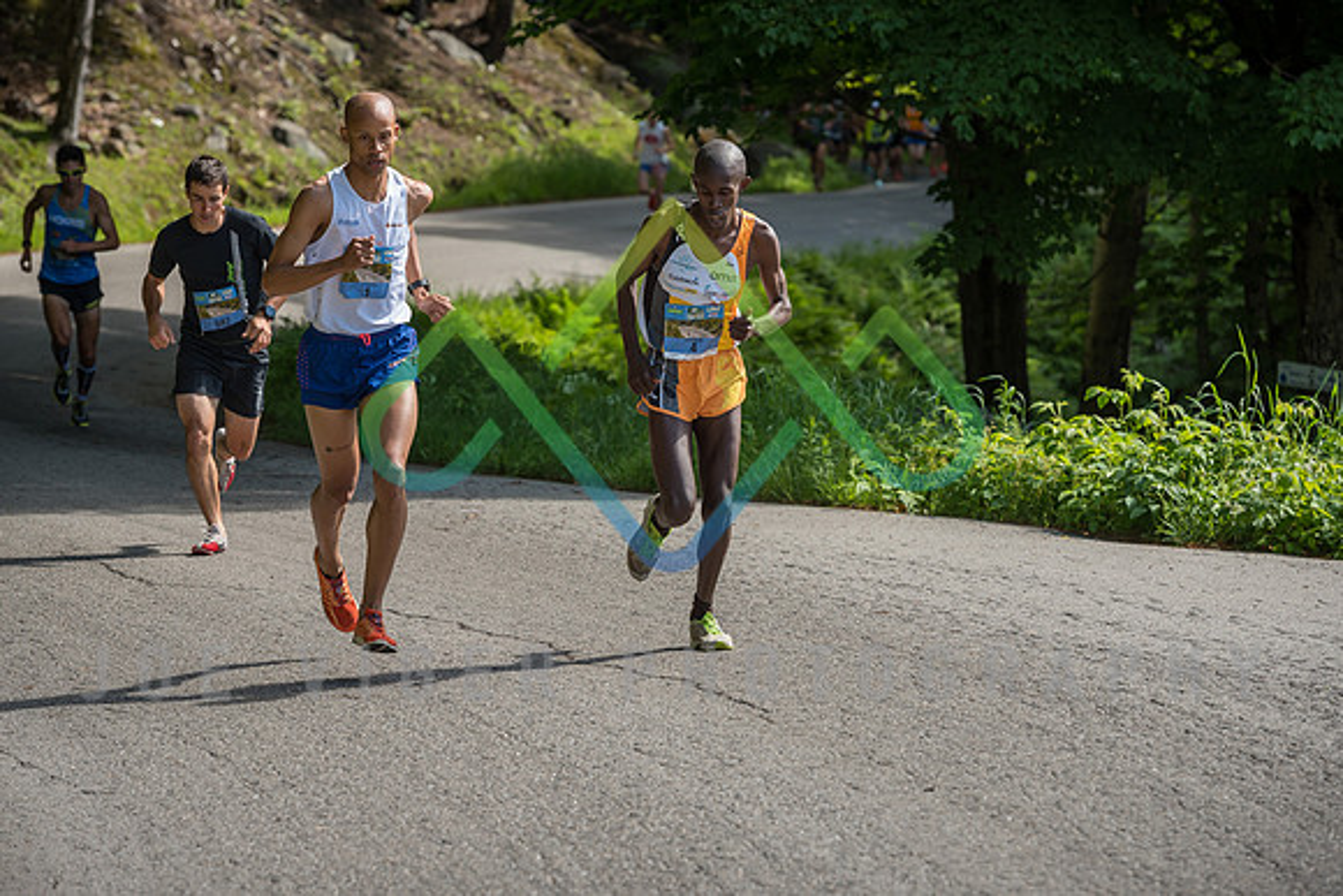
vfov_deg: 8.2
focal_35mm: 167
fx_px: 6237
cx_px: 672
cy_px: 448
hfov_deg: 12.3
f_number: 5.6
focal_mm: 150
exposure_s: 1/500
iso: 200
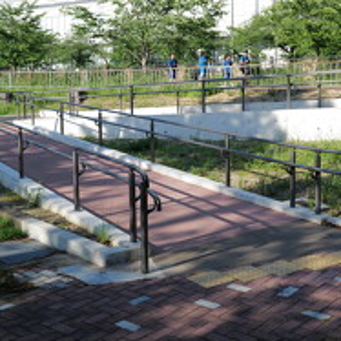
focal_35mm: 51
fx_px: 568
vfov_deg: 33.1
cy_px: 110
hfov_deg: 33.4
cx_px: 184
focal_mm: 28
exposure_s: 1/400
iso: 100
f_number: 4.5
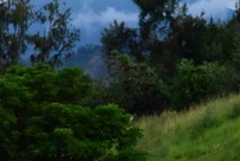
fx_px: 2871
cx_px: -116
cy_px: 228
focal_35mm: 430
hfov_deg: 4.8
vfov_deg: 3.2
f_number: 14
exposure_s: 1/3200
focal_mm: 112
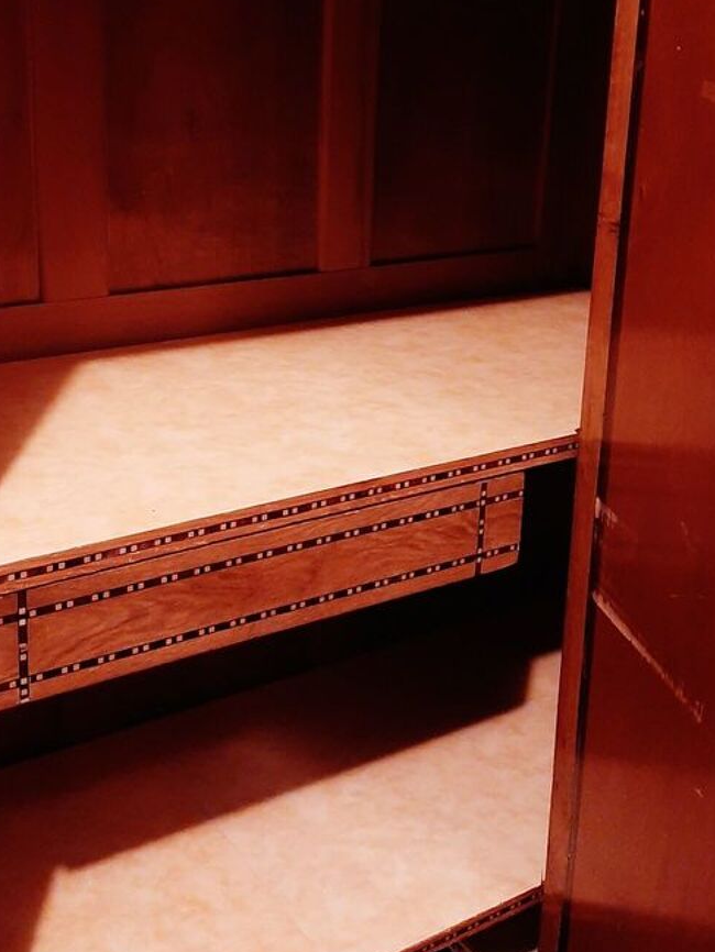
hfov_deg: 35.6
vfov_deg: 46.2
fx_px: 1101
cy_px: 336
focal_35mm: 40
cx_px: 238
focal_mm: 3.93
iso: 500
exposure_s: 1/25
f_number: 1.7
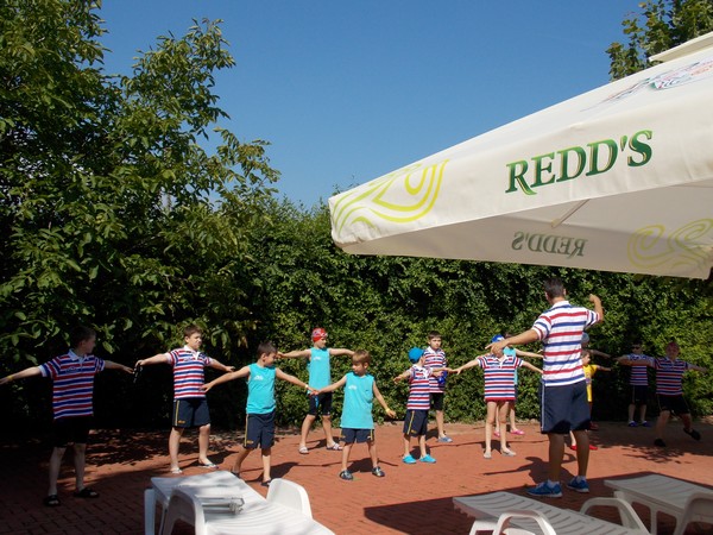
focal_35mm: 37
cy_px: 268
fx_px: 762
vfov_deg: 38.7
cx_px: 356
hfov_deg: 50.1
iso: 80
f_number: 3.5
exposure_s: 1/1000
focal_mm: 6.6
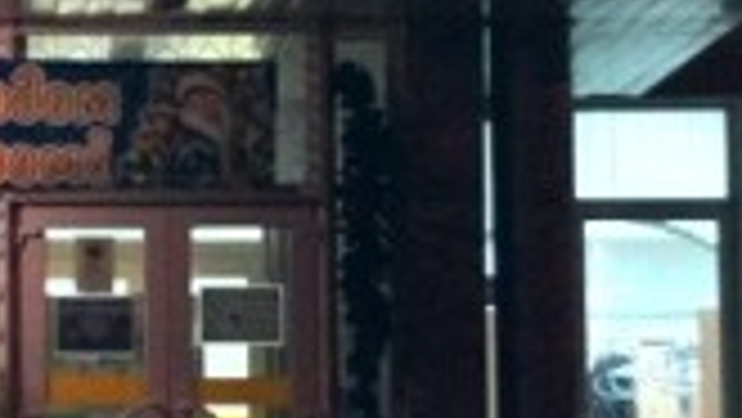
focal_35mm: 171
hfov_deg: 12.4
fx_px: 3366
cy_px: 231
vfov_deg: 7.1
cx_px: -67
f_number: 4.5
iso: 4000
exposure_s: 1/50
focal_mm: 40
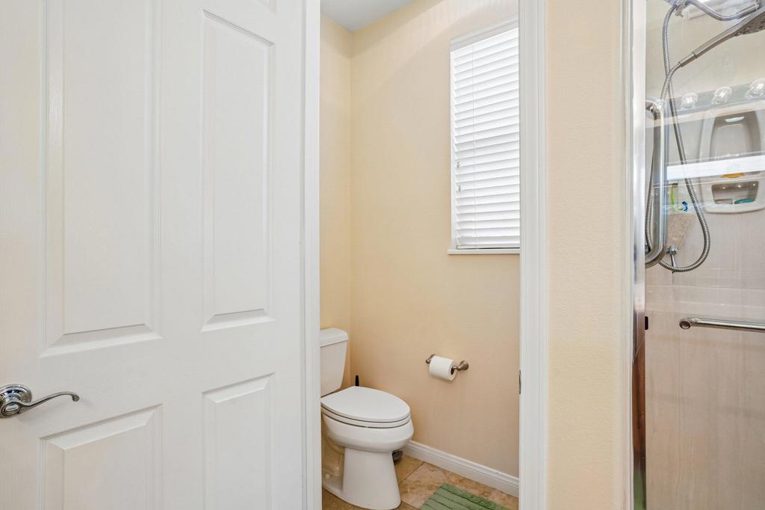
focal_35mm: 16
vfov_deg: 73.7
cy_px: 255
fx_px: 340
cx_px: 382
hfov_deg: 96.8
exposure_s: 1/20
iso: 400
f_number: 8
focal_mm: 16
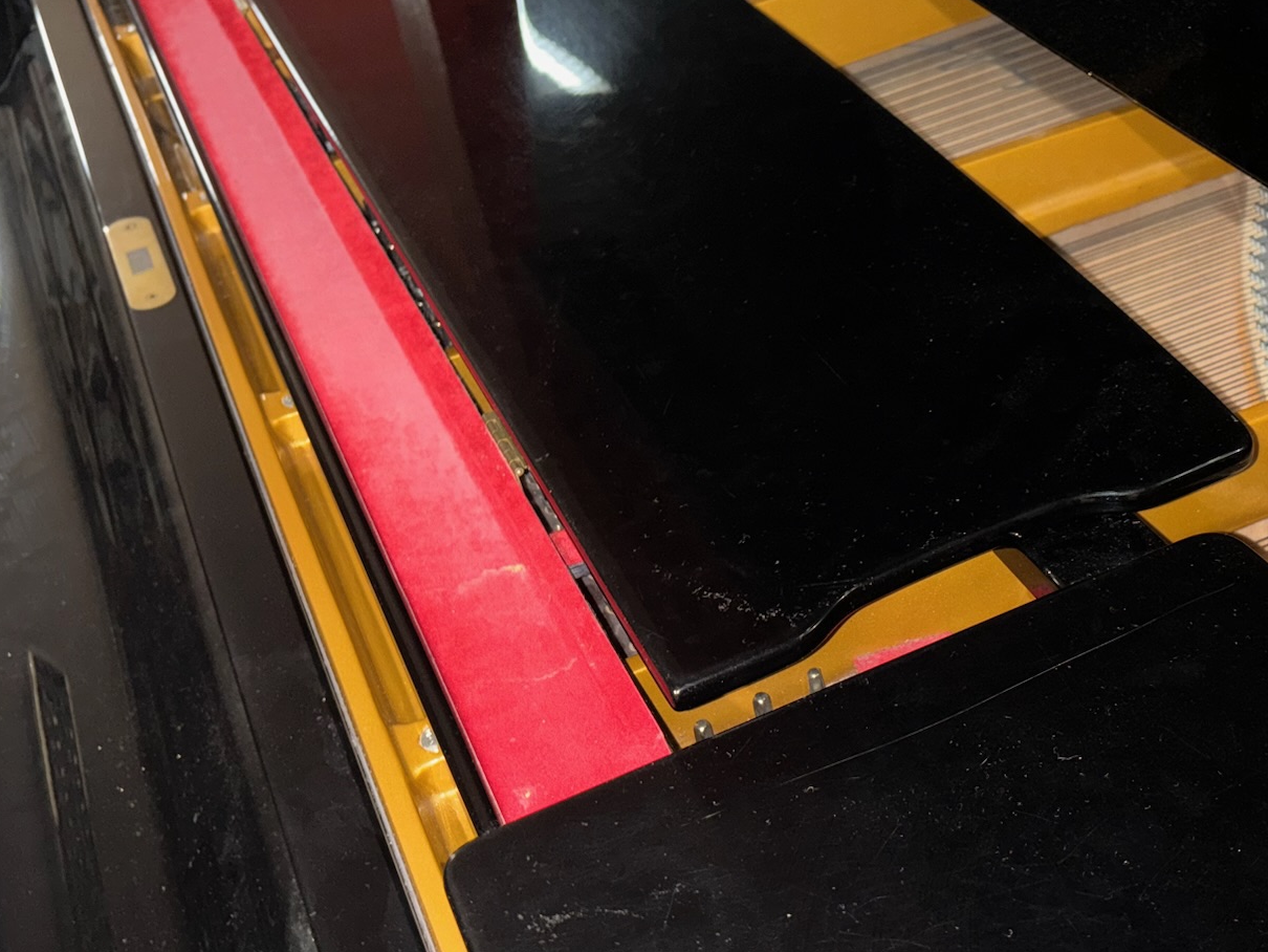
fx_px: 1612
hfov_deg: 42.4
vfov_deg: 32.8
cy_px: 409
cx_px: 840
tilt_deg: -36.3
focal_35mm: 44
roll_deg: +4.4
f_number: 1.6
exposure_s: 1/4
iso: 125
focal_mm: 5.96
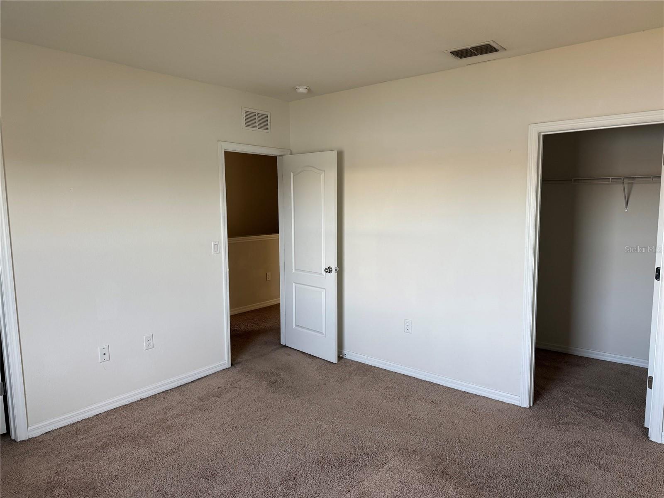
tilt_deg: -6.5
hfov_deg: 71.6
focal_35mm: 24
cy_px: 249
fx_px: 460
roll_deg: +0.3
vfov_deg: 56.8
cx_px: 332
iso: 160
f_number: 1.78
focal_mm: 6.76
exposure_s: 1/121
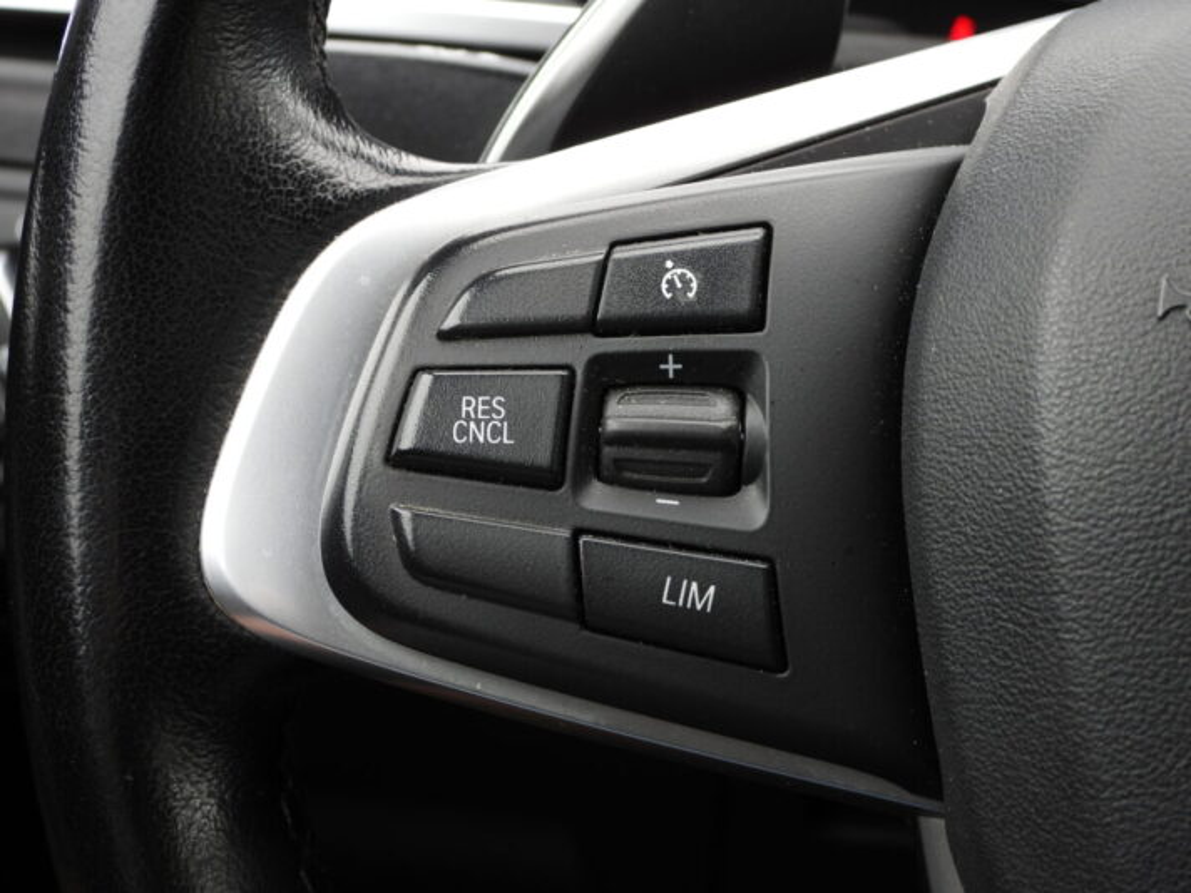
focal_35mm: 80
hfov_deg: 24.4
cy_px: 446
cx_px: 596
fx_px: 2752
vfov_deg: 18.4
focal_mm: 14.4
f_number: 3.5
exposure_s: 1/60
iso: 100
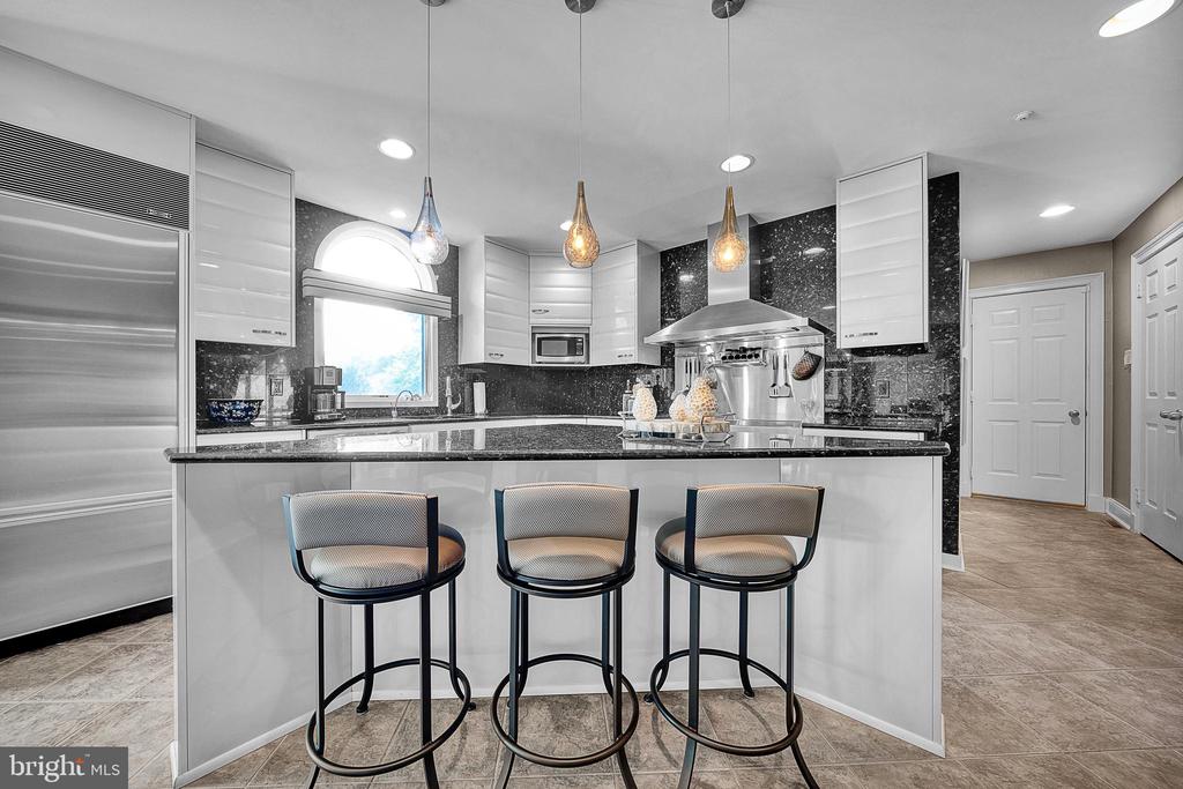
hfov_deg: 112.6
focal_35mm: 12
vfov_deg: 90.0
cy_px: 394
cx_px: 592
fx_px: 394
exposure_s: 1/1.67
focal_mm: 12
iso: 200
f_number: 8
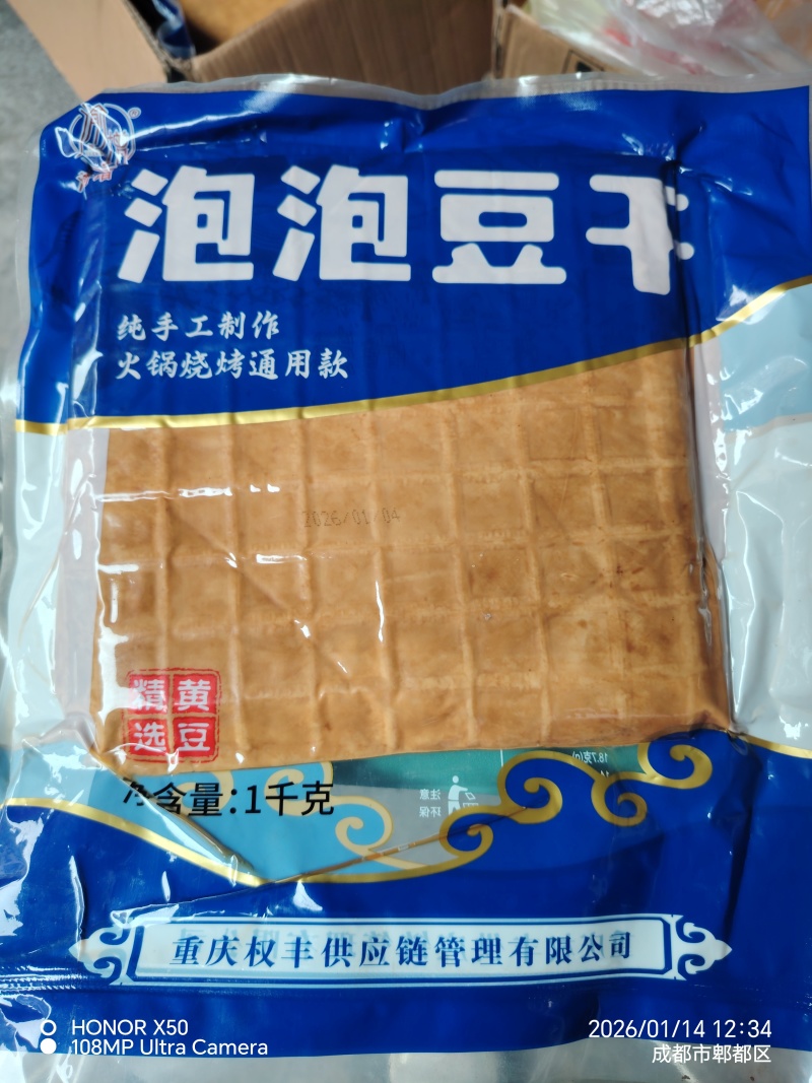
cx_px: 406
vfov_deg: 71.6
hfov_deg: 56.8
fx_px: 751
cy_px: 542
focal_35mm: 24
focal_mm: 5.25
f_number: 1.75
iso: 197
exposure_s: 1/100
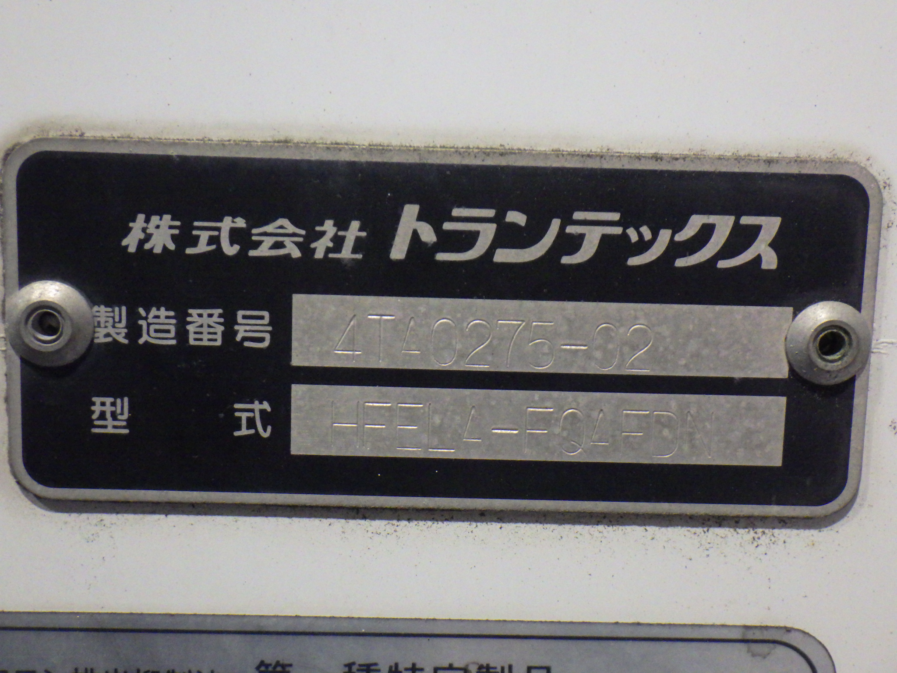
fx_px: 1088
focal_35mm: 42
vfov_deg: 34.3
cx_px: 448
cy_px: 336
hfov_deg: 44.8
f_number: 4.2
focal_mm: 7.5
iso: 500
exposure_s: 1/50
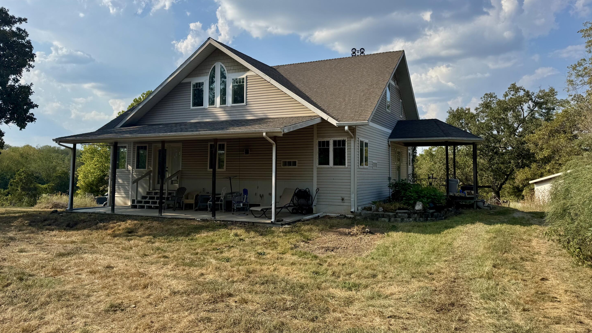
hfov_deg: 69.9
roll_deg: -0.5
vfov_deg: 42.8
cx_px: 291
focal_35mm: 27
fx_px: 424
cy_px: 140
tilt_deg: +3.6
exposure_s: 1/5814
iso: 80
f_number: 1.78
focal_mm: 6.76
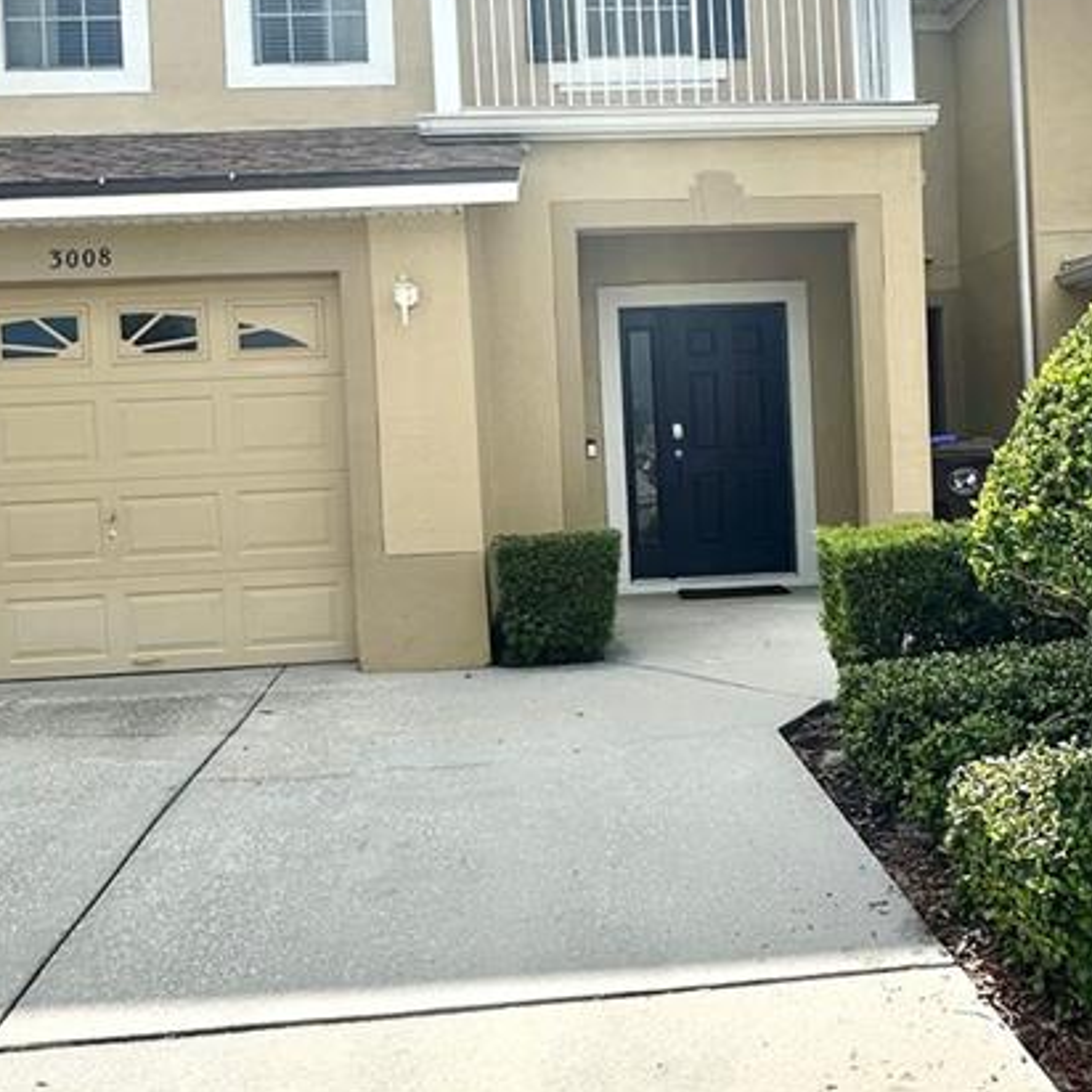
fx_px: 1285
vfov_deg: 46.0
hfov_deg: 45.8
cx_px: 652
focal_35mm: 36
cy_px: 488
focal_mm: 2.22
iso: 50
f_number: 2.2
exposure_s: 1/2398
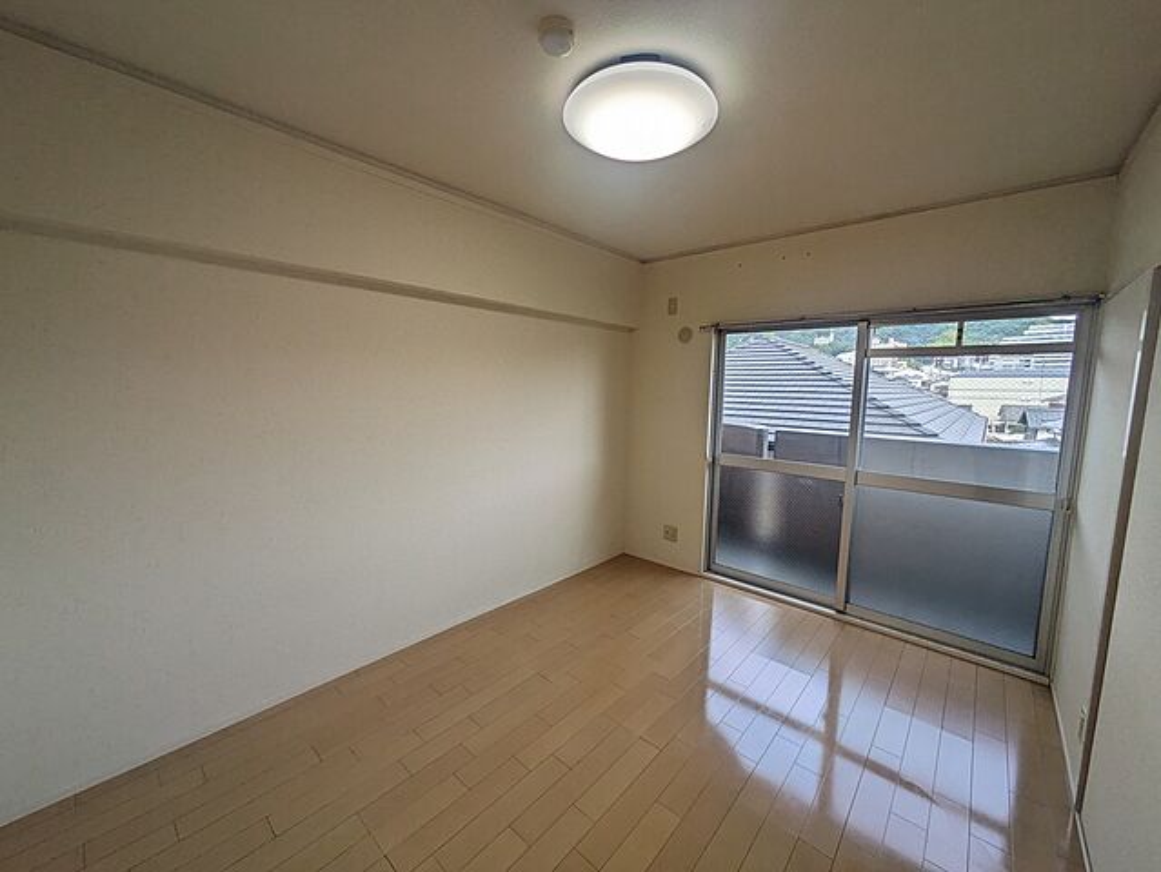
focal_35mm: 14
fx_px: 470
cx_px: 580
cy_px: 436
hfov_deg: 102.0
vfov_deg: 85.7
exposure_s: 1/283
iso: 48
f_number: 2.2
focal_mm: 1.83
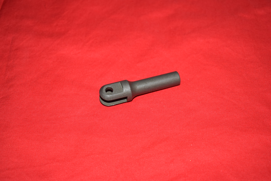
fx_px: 384
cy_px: 90
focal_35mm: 51
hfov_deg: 38.9
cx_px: 136
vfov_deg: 26.5
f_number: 5.6
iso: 400
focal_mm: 34
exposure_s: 1/125
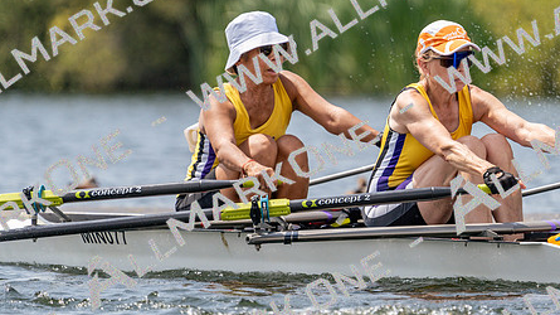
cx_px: 342
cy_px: 115
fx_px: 10005
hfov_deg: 3.2
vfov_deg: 1.8
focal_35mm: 674
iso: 250
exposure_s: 1/1600
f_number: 6.3
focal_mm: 493
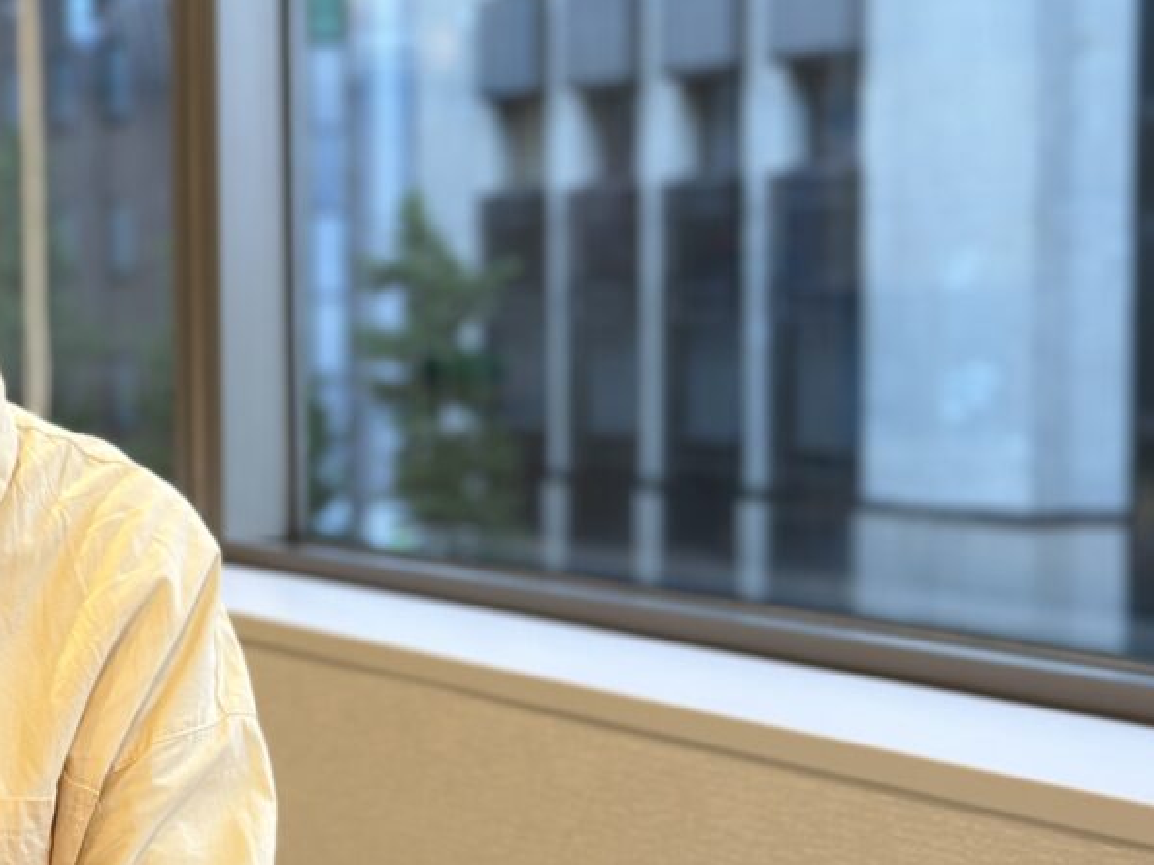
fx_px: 3232
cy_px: 544
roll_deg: +0.5
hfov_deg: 19.8
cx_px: 105
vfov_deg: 15.2
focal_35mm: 97
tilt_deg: -4.7
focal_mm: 6.86
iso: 64
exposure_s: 1/100
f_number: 1.78
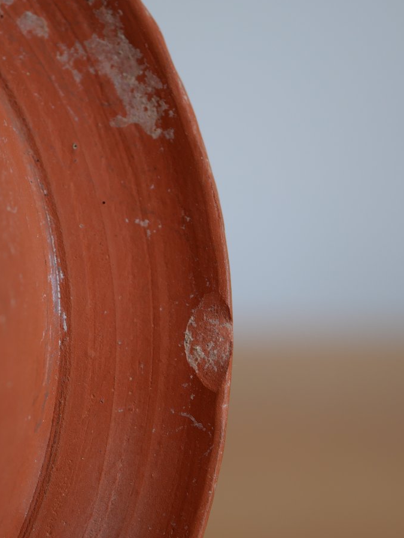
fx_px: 1245
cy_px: 352
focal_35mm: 80
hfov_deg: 18.4
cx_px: 187
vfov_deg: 24.3
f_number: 2.8
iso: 200
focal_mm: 30
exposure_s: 1/60
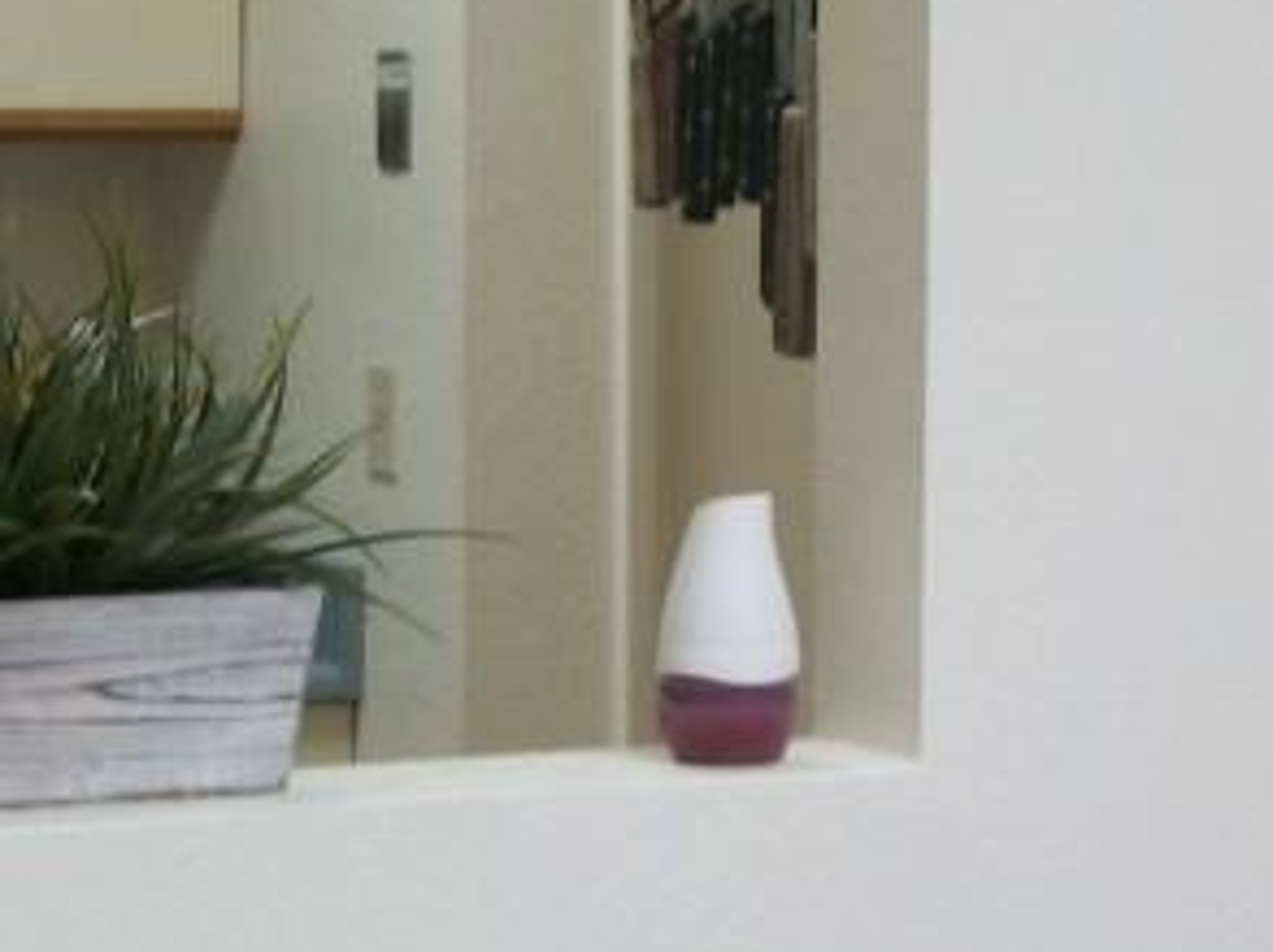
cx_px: 626
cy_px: 456
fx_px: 4114
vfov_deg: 13.2
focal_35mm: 112
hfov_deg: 17.6
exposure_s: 1/60
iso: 80
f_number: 2.9
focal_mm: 5.7
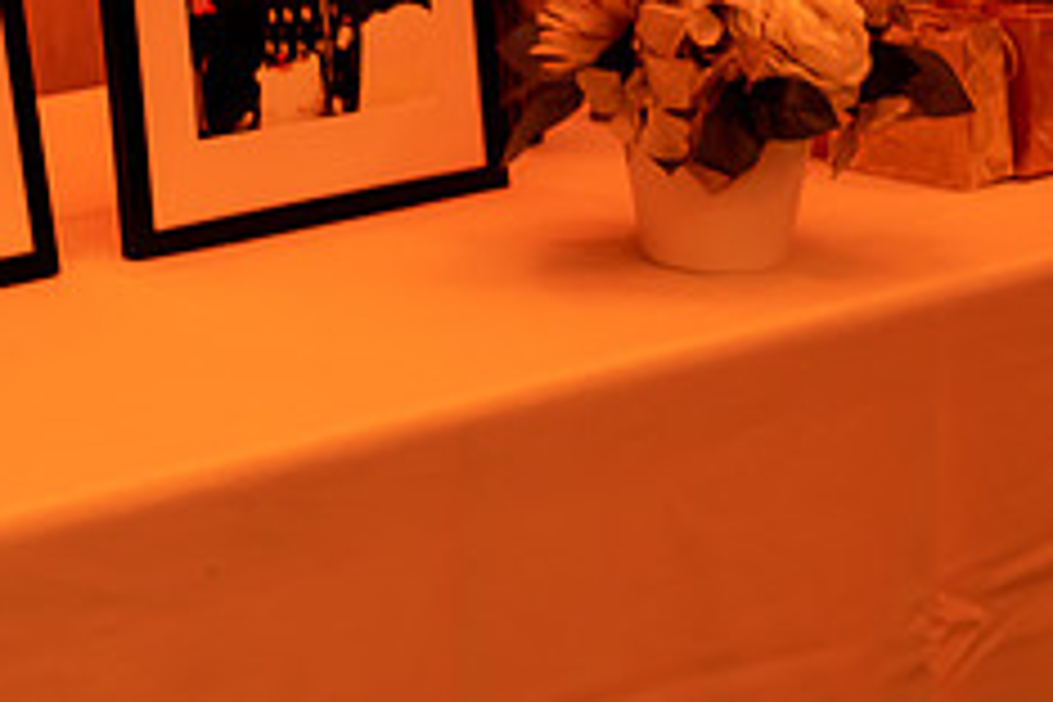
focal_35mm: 80
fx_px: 2340
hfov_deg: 22.2
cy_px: 18
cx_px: -395
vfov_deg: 16.7
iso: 500
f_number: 2.8
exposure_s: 1/50
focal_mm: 18
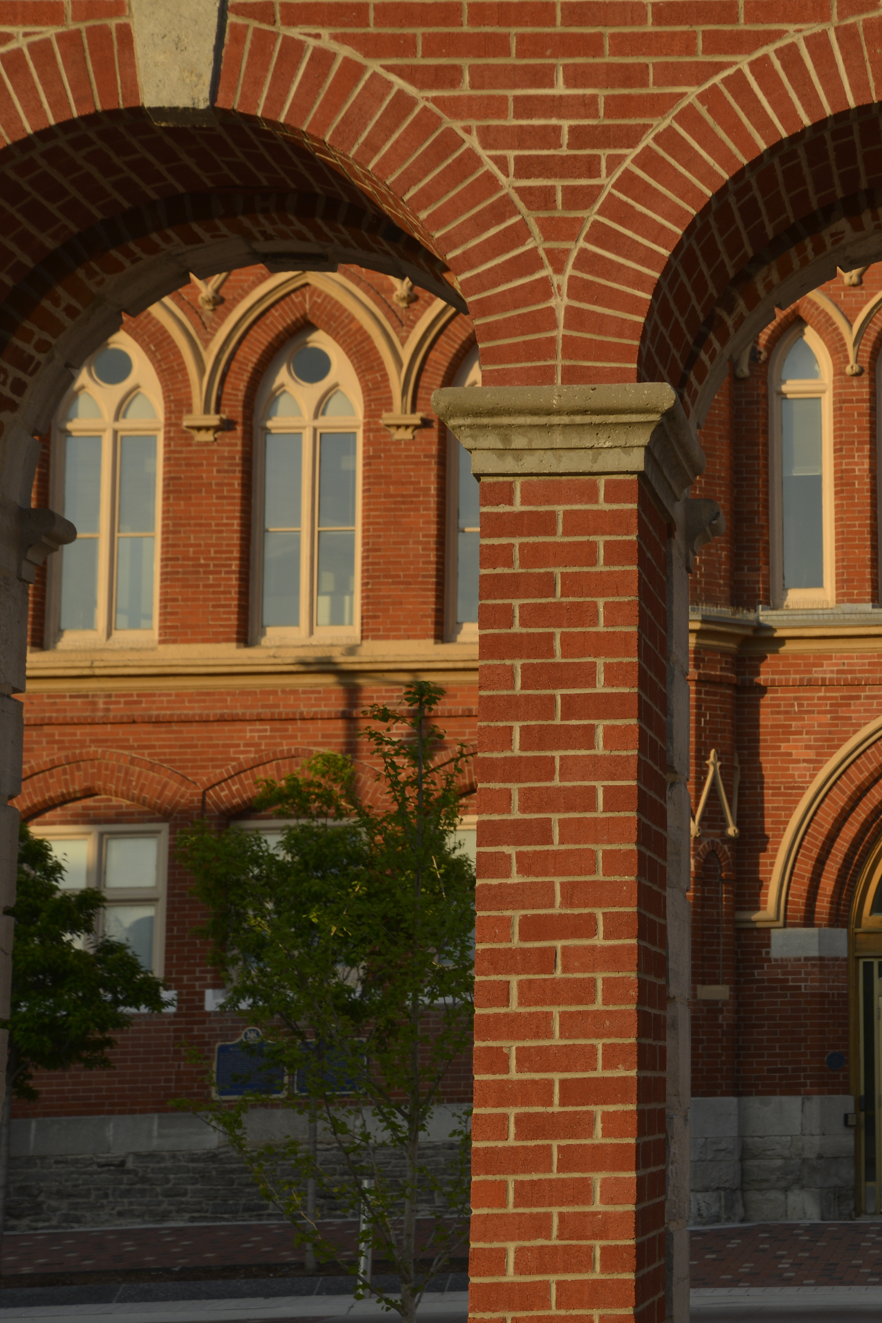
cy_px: 625
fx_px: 2940
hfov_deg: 16.6
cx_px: 957
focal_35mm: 80
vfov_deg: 25.4
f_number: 8
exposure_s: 1/250
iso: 200
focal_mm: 50
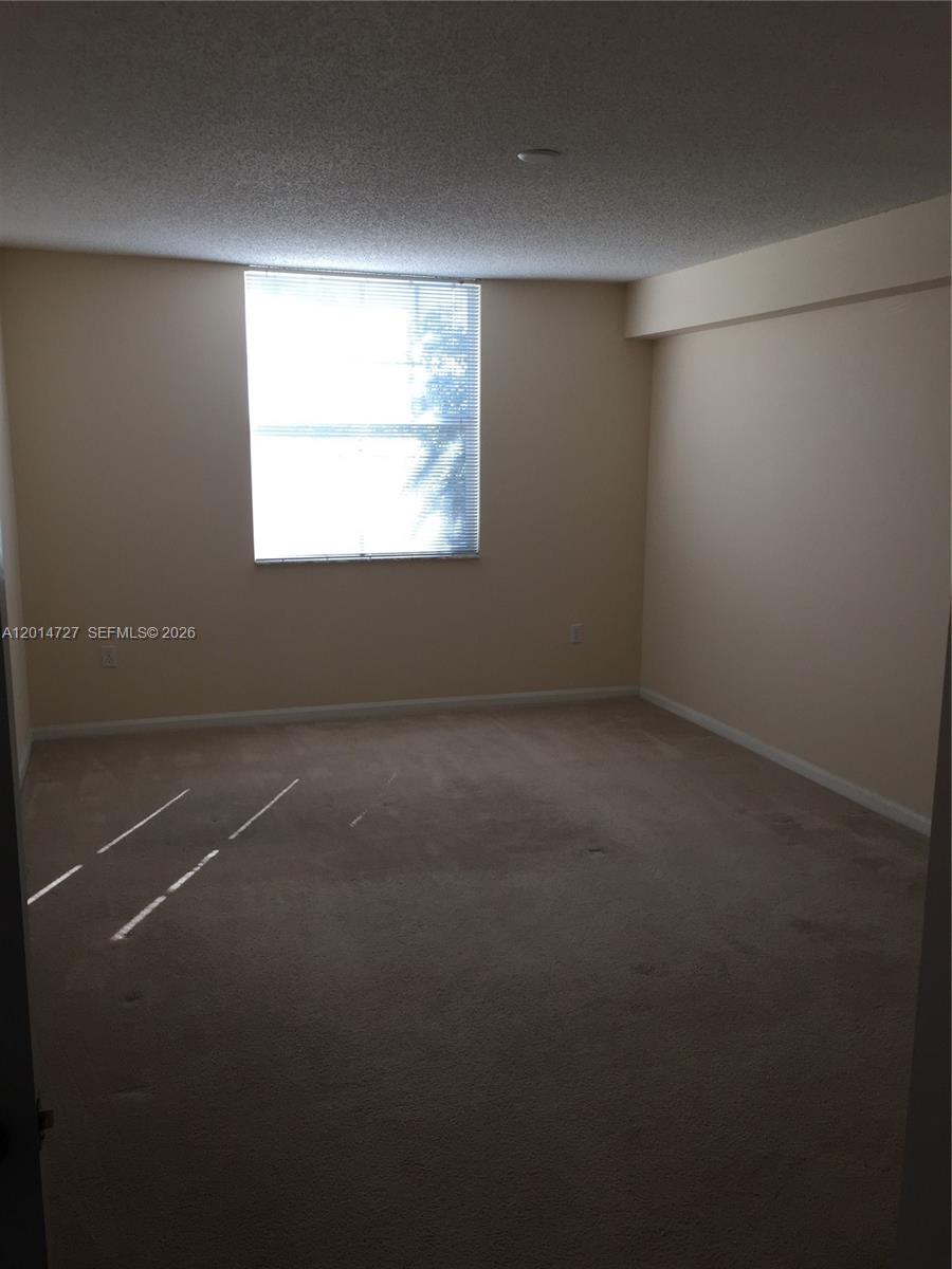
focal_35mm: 29
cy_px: 634
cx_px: 476
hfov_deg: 48.2
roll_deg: -0.9
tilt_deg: -10.2
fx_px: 1063
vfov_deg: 61.7
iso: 40
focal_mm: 4.15
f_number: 2.2
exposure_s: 1/120
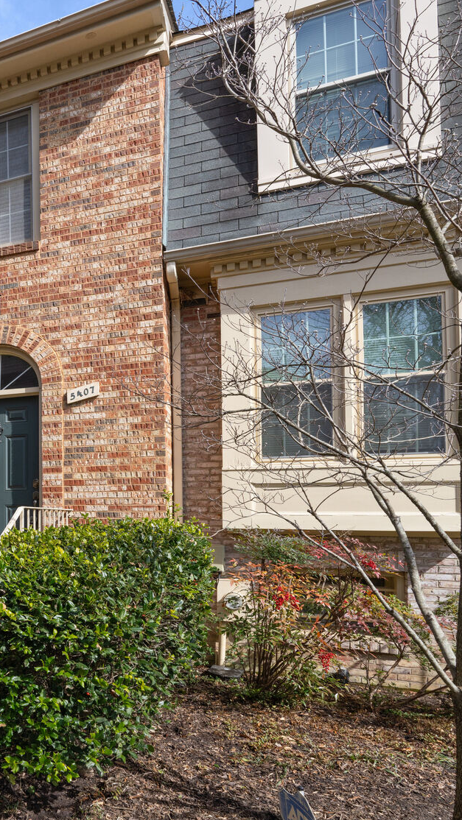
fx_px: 584
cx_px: -55
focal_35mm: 27
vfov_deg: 70.2
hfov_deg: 36.1
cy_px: 399
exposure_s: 1/500
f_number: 8
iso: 200
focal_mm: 16.5
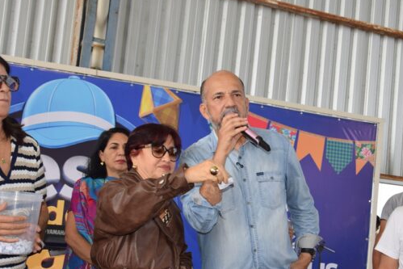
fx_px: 649
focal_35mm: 58
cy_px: 169
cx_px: 254
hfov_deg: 34.3
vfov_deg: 23.3
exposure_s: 1/125
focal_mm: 26
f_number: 5.6
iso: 100
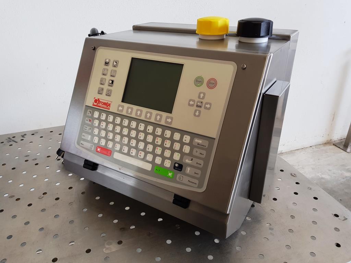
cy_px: 132
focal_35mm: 26
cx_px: 176
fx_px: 264
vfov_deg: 53.1
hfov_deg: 67.3
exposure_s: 1/50
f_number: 1.7
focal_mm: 4.2
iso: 80
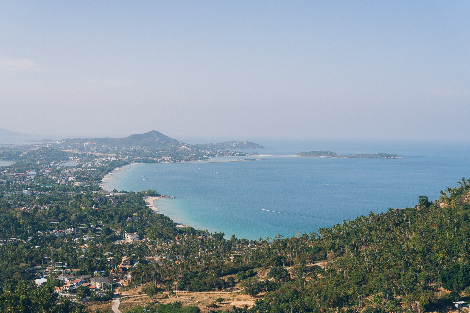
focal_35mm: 51
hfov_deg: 39.2
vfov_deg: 26.7
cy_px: 156
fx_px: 660
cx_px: 235
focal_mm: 50
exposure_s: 1/800
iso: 100
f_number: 5
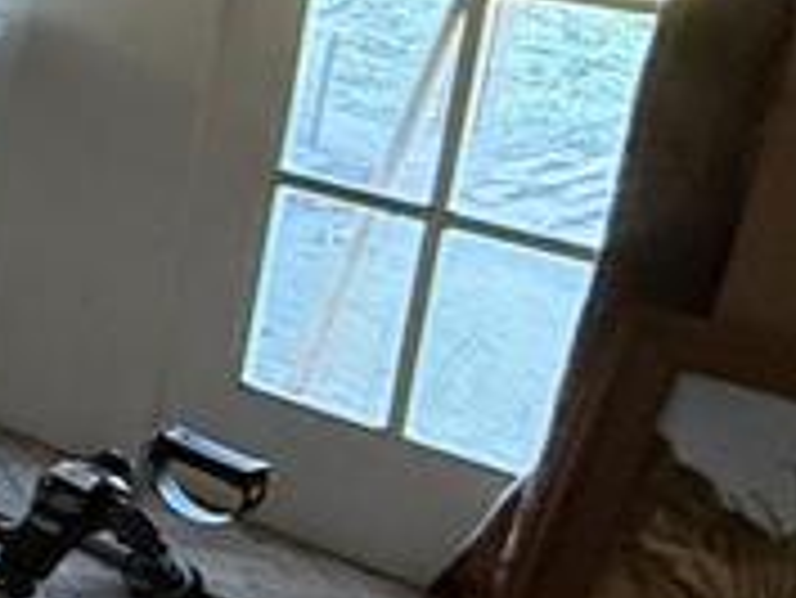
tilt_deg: -11.7
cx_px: -1358
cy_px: -63
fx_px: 1864
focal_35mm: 81
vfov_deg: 17.6
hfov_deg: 13.1
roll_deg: +0.6
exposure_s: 1/60
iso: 500
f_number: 2.2
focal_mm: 2.22
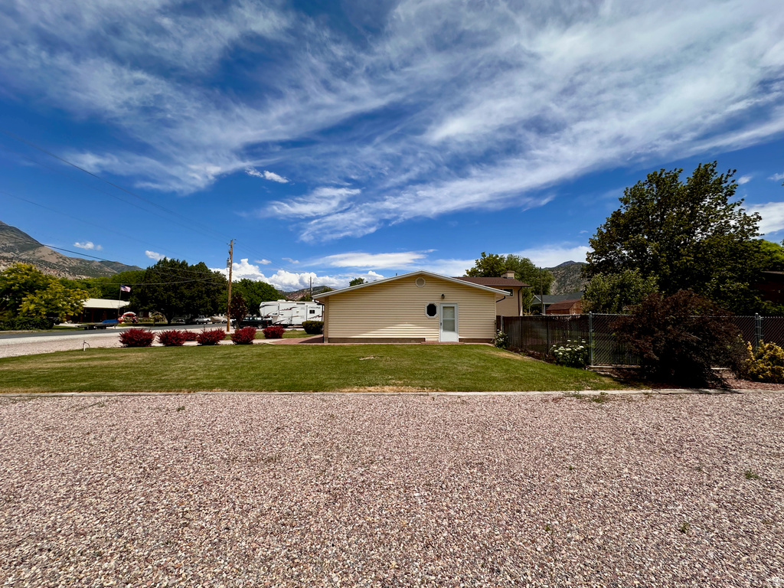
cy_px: 294
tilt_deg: +4.5
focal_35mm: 14
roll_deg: +0.2
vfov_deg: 85.7
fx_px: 317
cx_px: 392
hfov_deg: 102.1
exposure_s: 1/3401
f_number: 2.2
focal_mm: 2.22
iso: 50
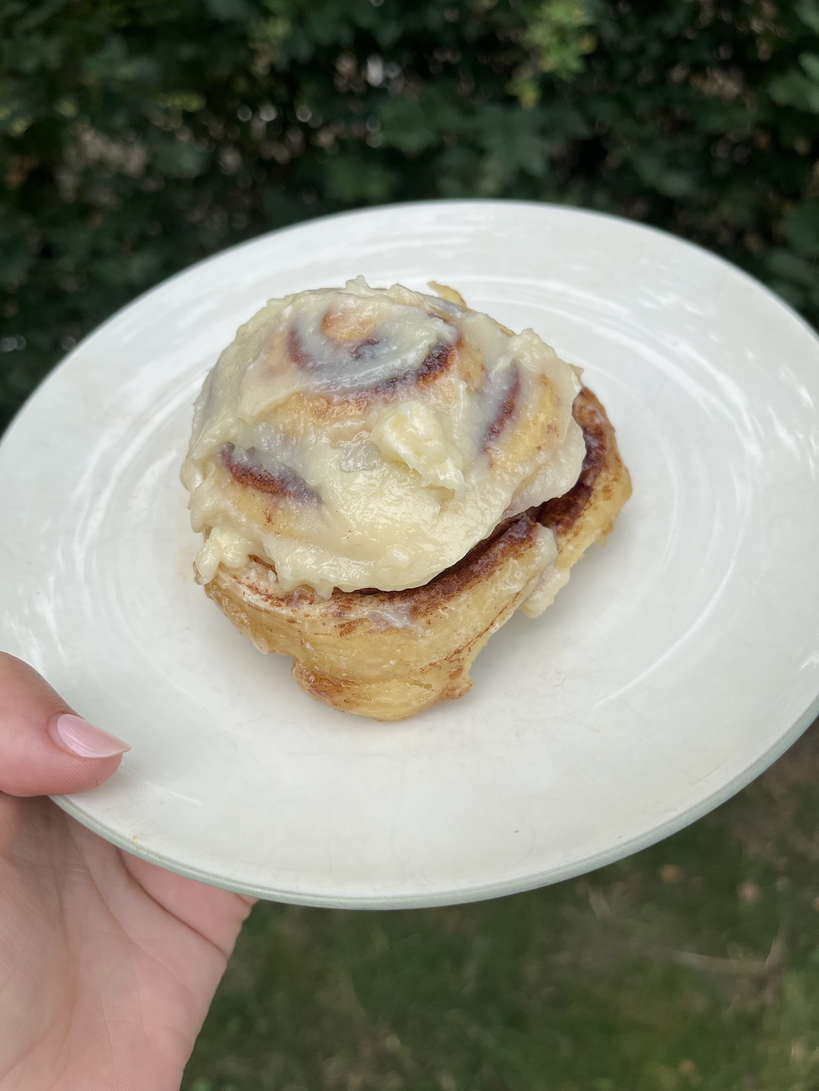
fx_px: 820
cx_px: 410
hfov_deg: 53.1
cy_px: 546
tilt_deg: -32.8
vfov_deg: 67.3
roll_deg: -1.8
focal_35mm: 26
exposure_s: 1/1086
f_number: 1.6
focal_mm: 5.1
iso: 50
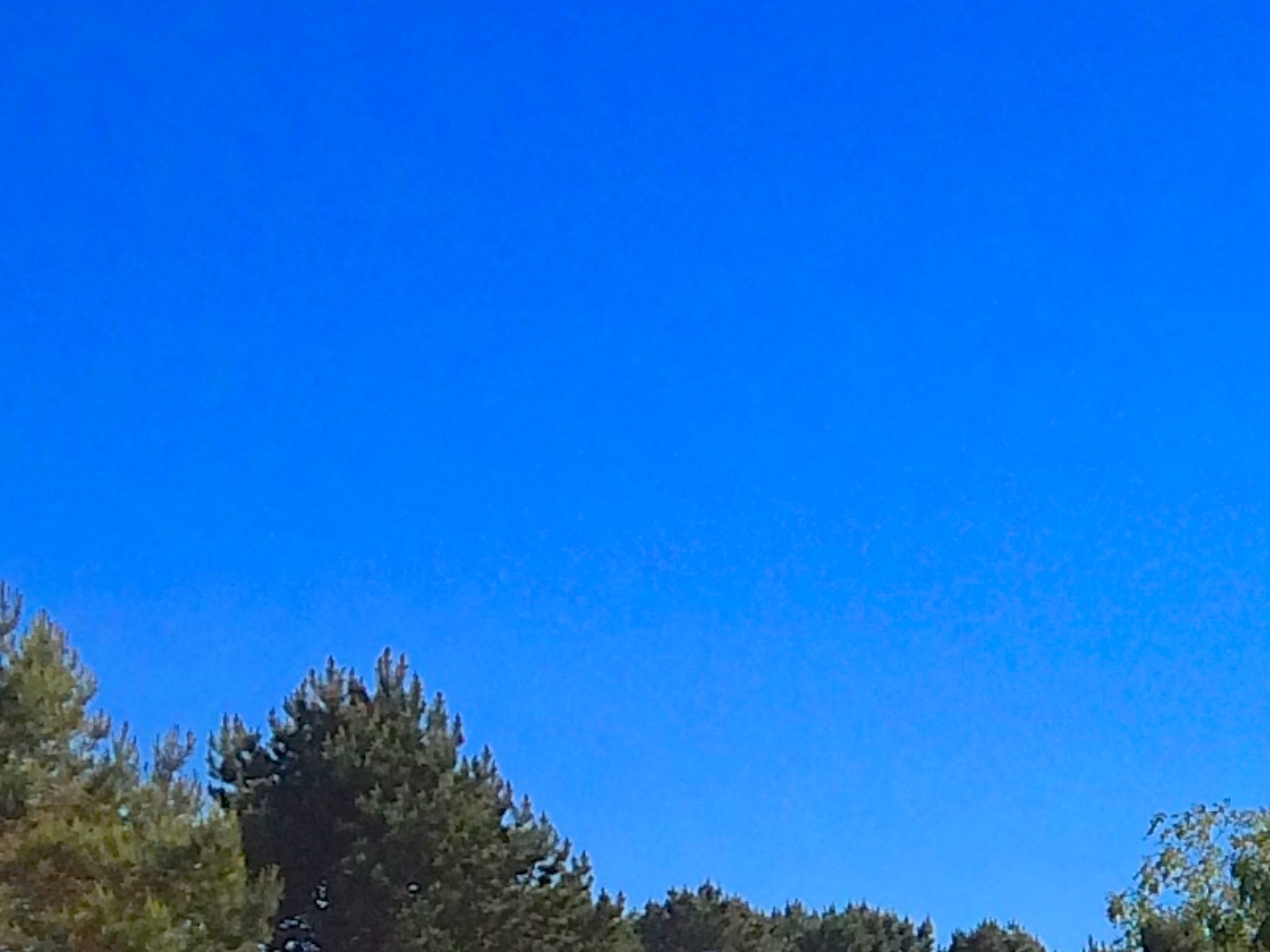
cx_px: 2072
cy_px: 1368
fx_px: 4475
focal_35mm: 122
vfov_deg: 11.7
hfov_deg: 14.7
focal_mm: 4.12
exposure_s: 1/2564
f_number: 2.2
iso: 32
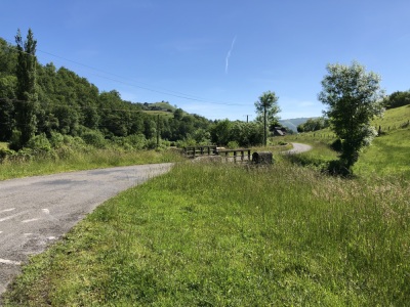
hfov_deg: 63.4
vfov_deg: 49.7
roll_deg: +0.0
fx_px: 332
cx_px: 205
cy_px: 154
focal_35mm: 28
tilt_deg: -4.2
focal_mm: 4
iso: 20
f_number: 1.8
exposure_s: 1/1845
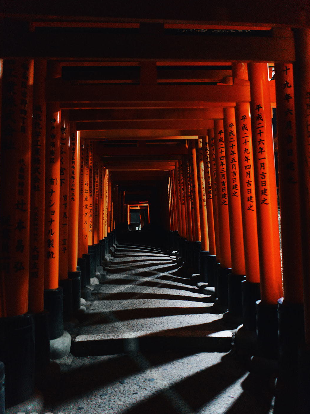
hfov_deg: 45.5
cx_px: 157
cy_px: 220
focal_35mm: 31
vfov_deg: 58.3
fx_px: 370
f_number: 2
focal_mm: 28
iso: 3200
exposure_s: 1/30
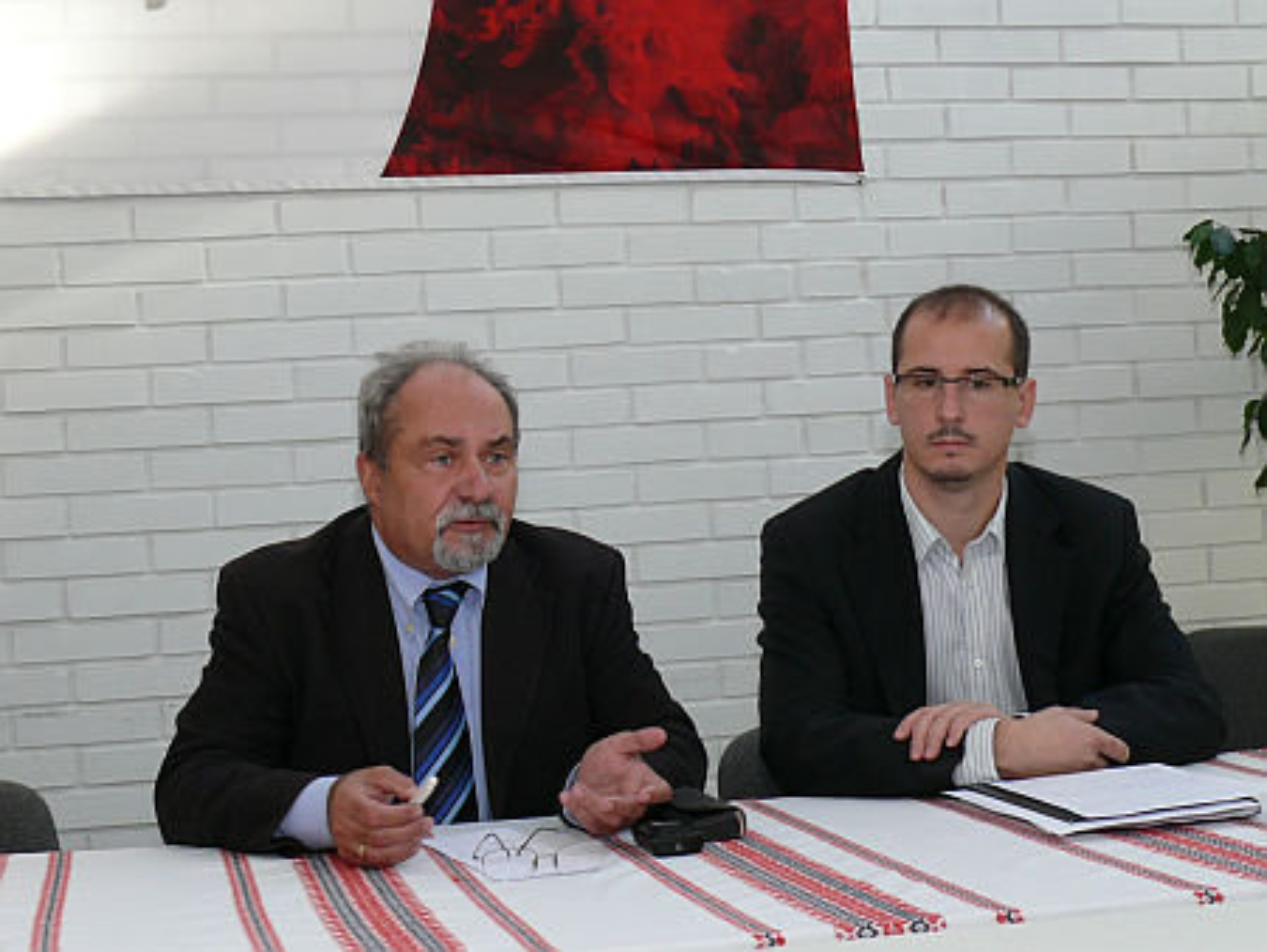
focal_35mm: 61
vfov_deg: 24.0
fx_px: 2234
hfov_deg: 31.7
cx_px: 634
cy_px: 476
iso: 100
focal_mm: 10.1
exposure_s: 1/30
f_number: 4
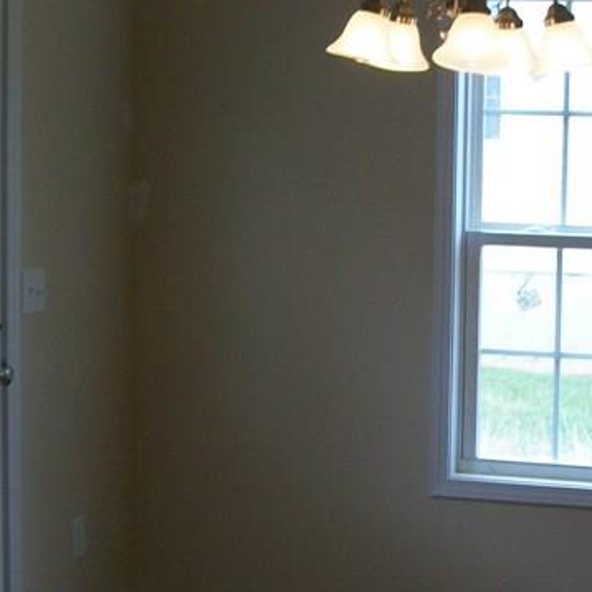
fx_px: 1761
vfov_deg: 19.1
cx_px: 432
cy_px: 284
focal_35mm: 91
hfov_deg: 19.0
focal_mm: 6
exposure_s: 1/80
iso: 64
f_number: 2.7
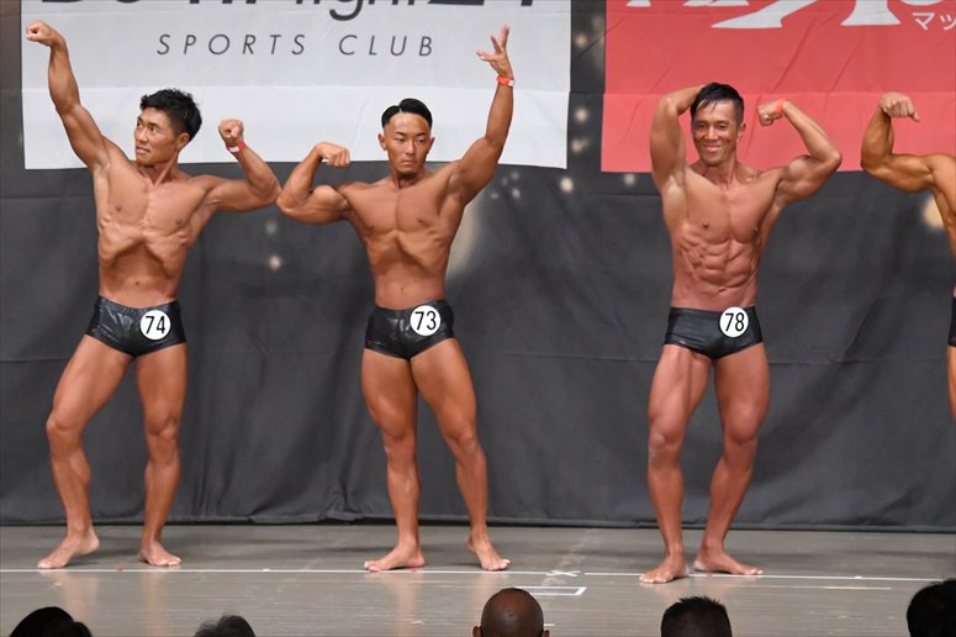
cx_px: 478
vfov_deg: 6.8
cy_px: 318
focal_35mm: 202
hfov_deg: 10.2
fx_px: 5362
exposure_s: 1/400
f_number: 5.6
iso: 6400
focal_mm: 135
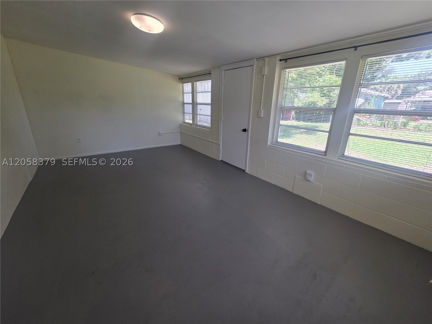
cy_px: 162
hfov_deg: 106.2
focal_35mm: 13
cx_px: 216
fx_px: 162
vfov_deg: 89.9
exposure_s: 1/120
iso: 50
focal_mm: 2.2
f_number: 2.2
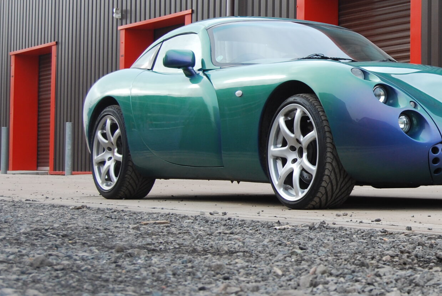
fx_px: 1180
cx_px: 440
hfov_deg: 20.5
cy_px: 113
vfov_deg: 14.3
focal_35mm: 96
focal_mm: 31
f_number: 5.6
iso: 200
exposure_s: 1/125
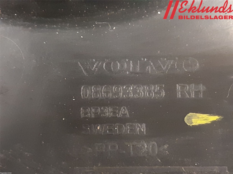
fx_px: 175
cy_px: 87
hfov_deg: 67.3
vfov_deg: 53.1
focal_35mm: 26
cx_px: 116
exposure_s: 1/15
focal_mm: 3.93
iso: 640
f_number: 1.7
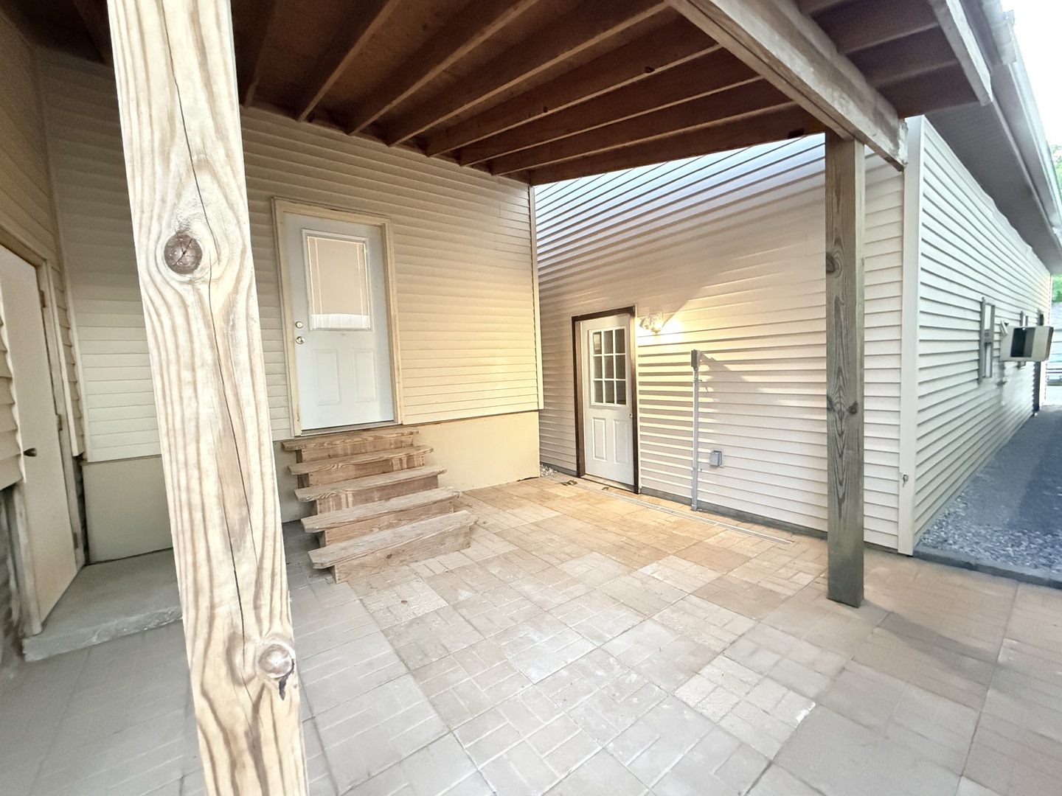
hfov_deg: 102.1
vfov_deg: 85.7
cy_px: 398
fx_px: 430
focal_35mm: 14
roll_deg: +4.2
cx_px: 531
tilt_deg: -3.2
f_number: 2.2
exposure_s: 1/40
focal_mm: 2.22
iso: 1250
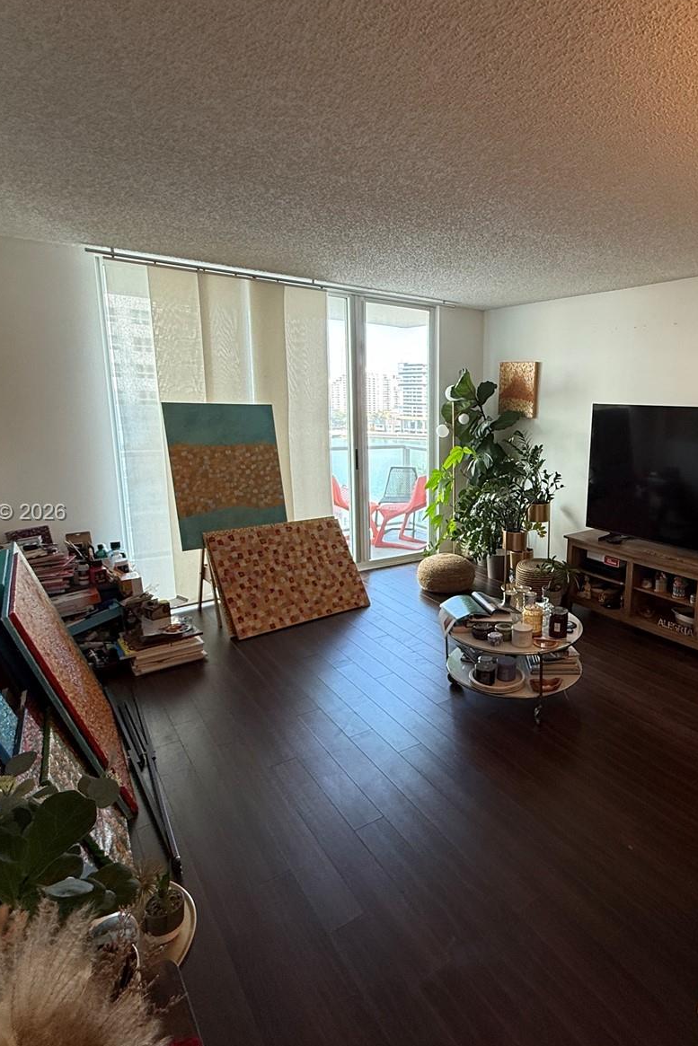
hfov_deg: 59.3
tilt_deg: -10.6
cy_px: 514
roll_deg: -0.8
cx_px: 505
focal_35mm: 20
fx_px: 581
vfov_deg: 84.0
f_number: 2.2
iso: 125
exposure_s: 1/120
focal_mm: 2.22
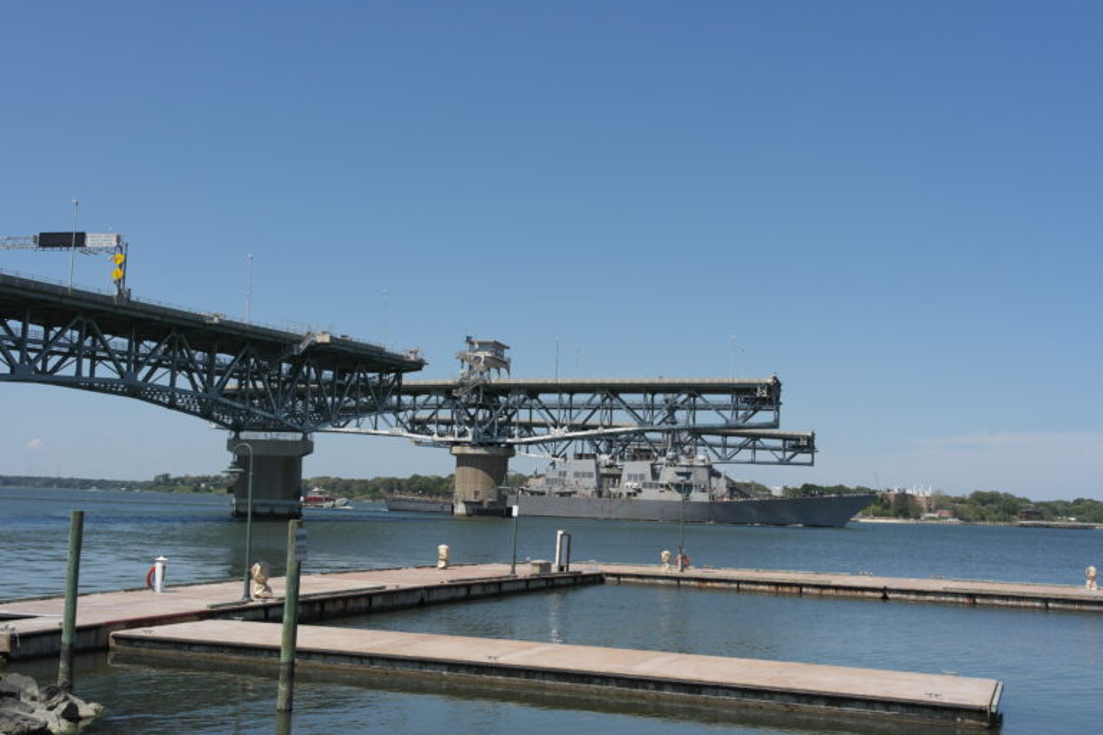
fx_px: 1317
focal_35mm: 43
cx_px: 552
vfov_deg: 31.2
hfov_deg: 45.4
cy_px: 368
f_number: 8
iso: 100
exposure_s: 1/400
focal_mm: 28
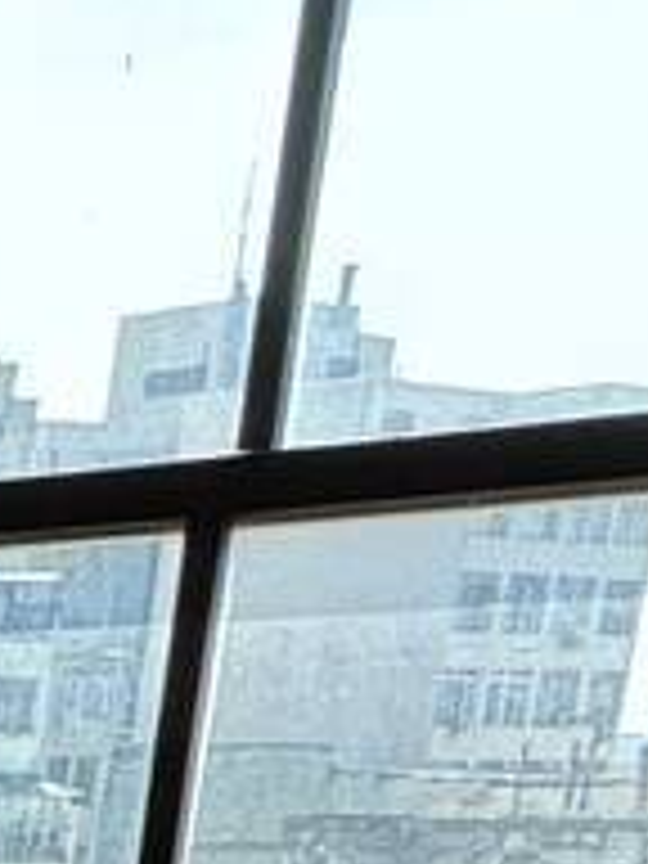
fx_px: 2621
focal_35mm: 105
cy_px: 1368
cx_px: -1800
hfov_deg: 8.6
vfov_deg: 16.7
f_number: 2.2
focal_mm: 2.22
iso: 40
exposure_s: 1/137
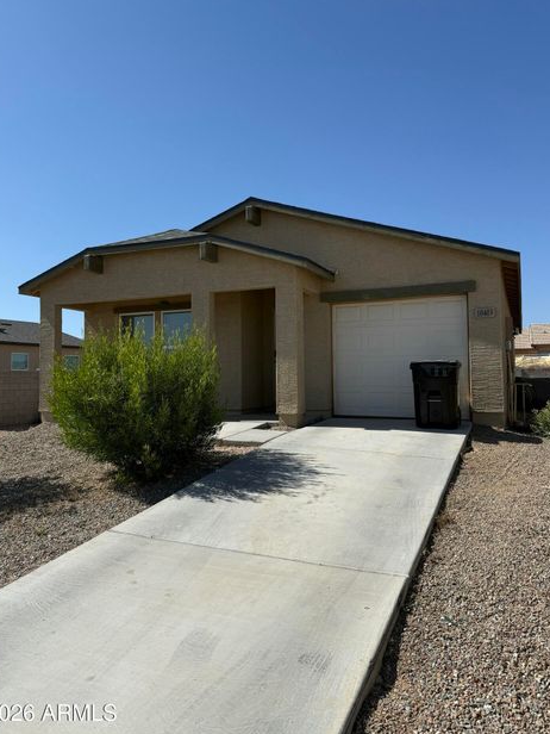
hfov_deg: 53.1
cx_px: 281
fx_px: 551
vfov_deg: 67.3
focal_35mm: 26
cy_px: 352
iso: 80
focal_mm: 6.76
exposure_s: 1/7353
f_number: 1.78
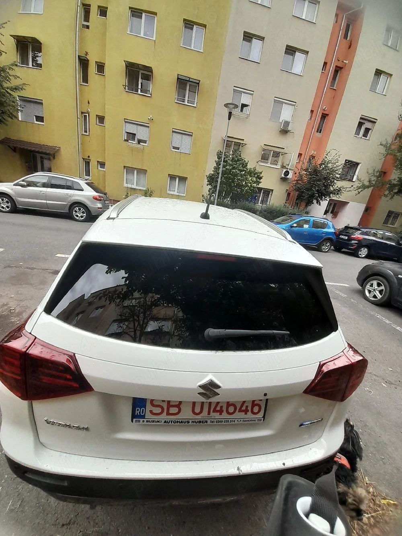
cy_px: 268
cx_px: 201
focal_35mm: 13
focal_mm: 1.13
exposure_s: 1/256
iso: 40
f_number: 2.2
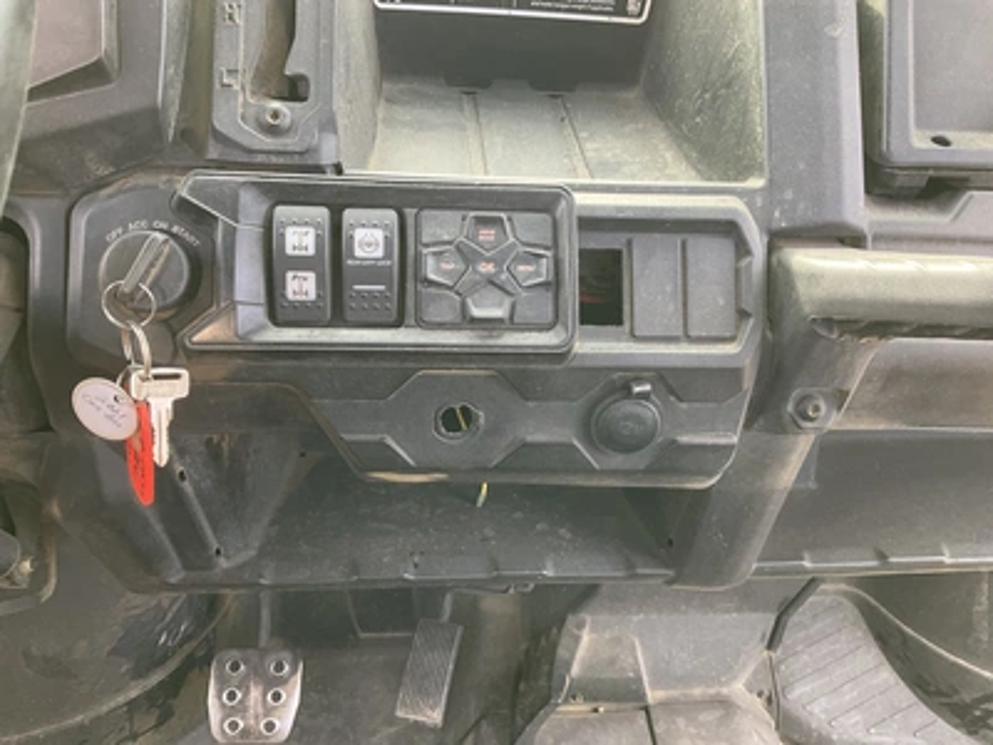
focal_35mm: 29
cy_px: 372
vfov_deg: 48.2
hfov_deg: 61.7
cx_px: 496
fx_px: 832
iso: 40
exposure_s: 1/97
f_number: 1.8
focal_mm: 3
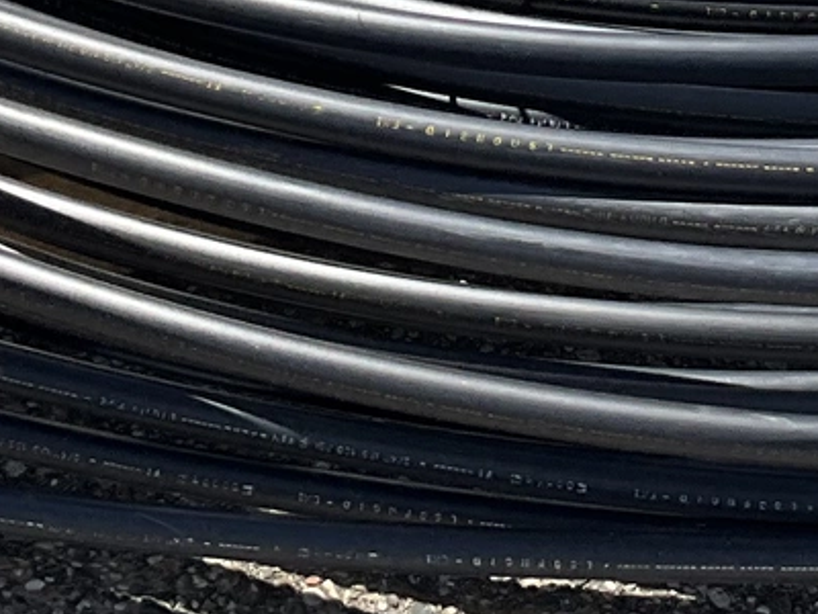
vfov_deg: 10.1
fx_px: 3426
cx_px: 814
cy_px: -123
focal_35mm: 145
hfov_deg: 13.4
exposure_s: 1/1412
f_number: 1.8
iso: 25
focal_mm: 3
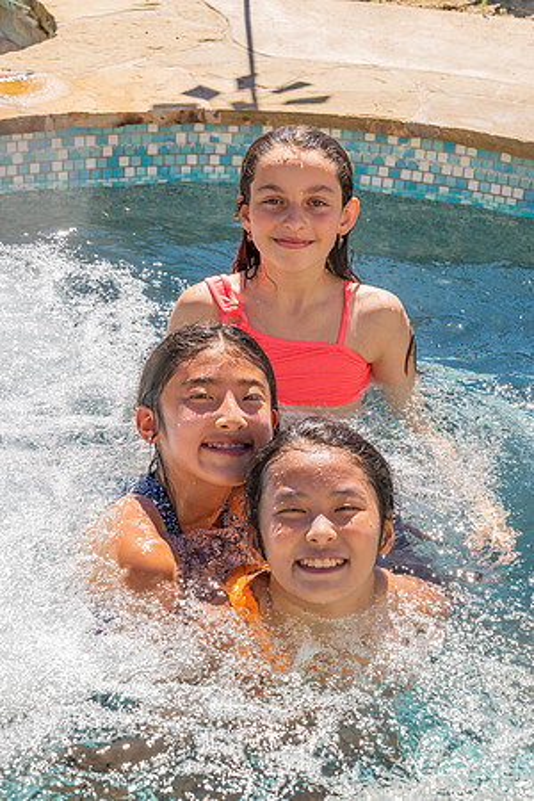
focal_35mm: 70
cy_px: 400
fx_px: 1557
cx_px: 267
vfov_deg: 28.8
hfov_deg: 19.5
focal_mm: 47
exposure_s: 1/800
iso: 400
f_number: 6.3
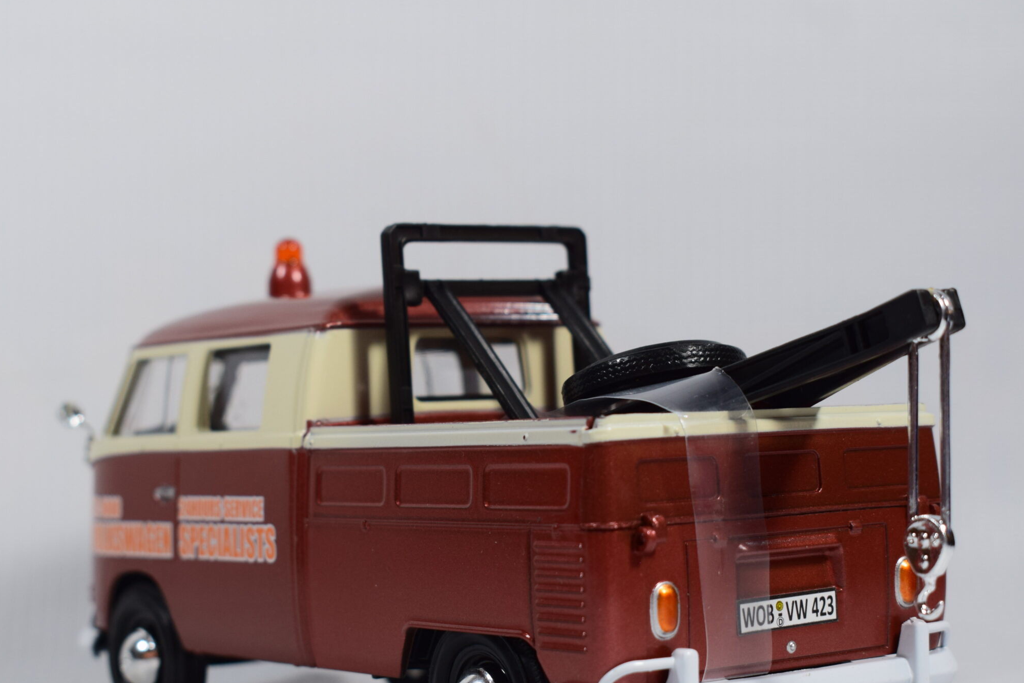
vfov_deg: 18.7
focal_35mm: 73
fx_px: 2076
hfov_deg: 27.7
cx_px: 494
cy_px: 413
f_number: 7.1
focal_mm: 38
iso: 400
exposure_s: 1/40
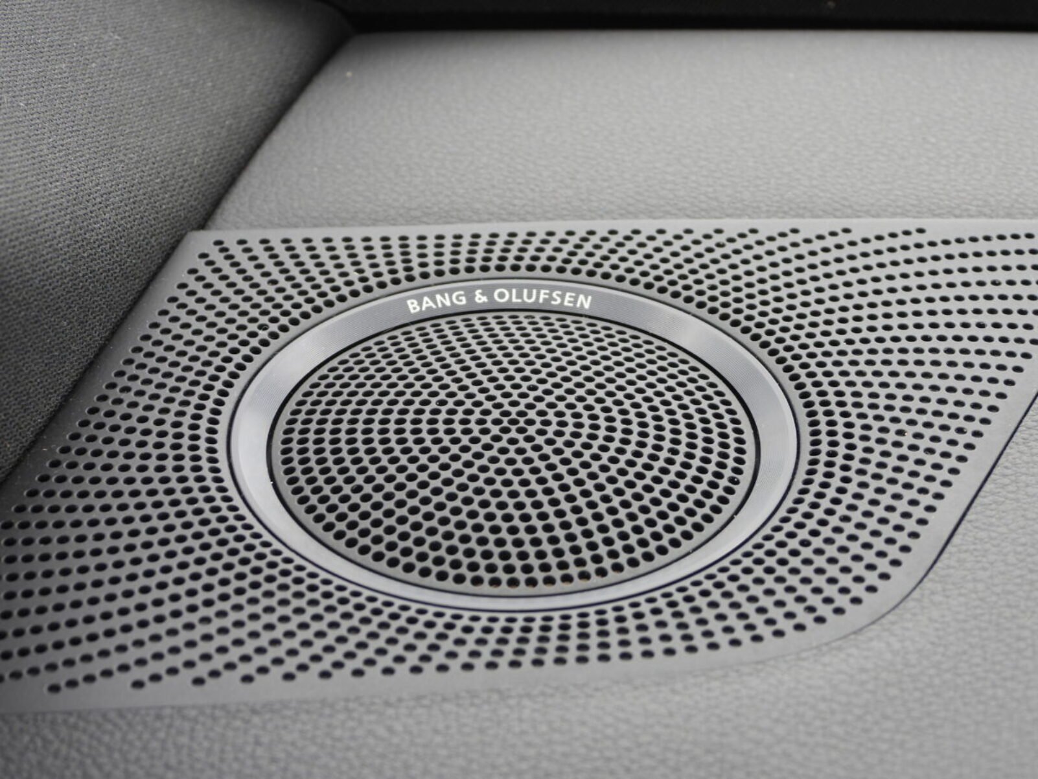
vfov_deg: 16.2
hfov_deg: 21.5
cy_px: 390
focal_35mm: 91
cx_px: 519
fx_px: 2729
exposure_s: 1/60
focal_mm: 16.3
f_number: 3.5
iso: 110
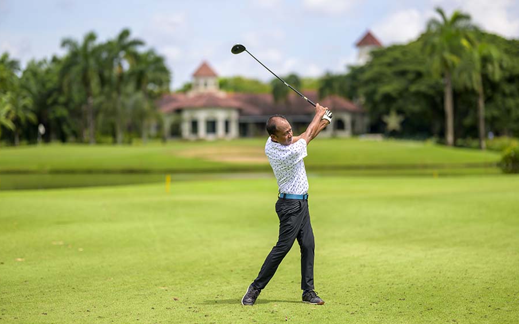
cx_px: 268
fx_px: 1301
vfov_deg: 14.2
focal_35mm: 92
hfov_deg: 22.6
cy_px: 174
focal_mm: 85
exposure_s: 1/20000
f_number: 1.2
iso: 180
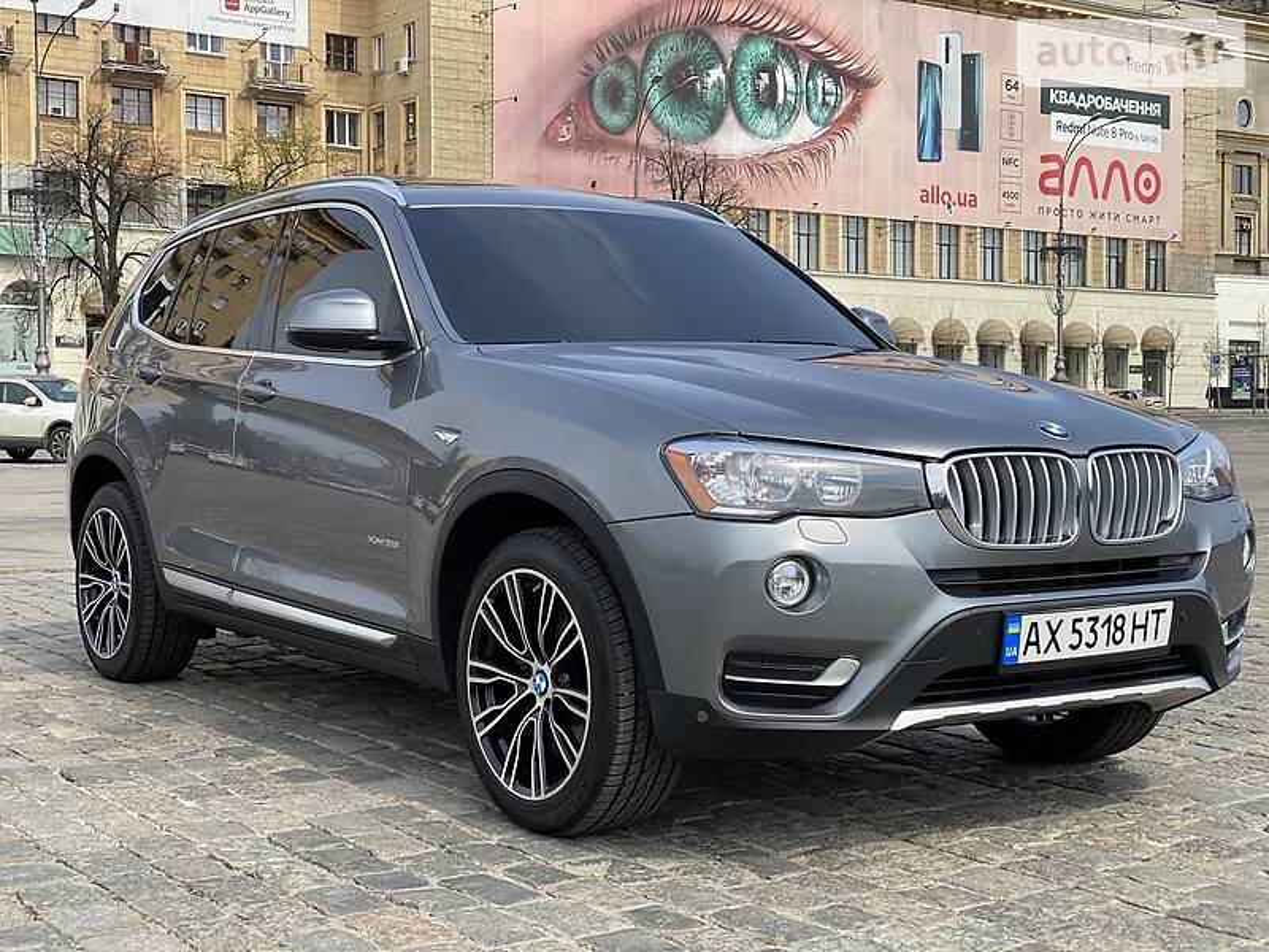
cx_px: 634
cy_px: 476
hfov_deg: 36.8
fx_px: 1906
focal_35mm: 52
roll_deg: -0.5
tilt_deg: -1.8
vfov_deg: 28.0
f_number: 2
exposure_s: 1/1043
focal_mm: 6
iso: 20
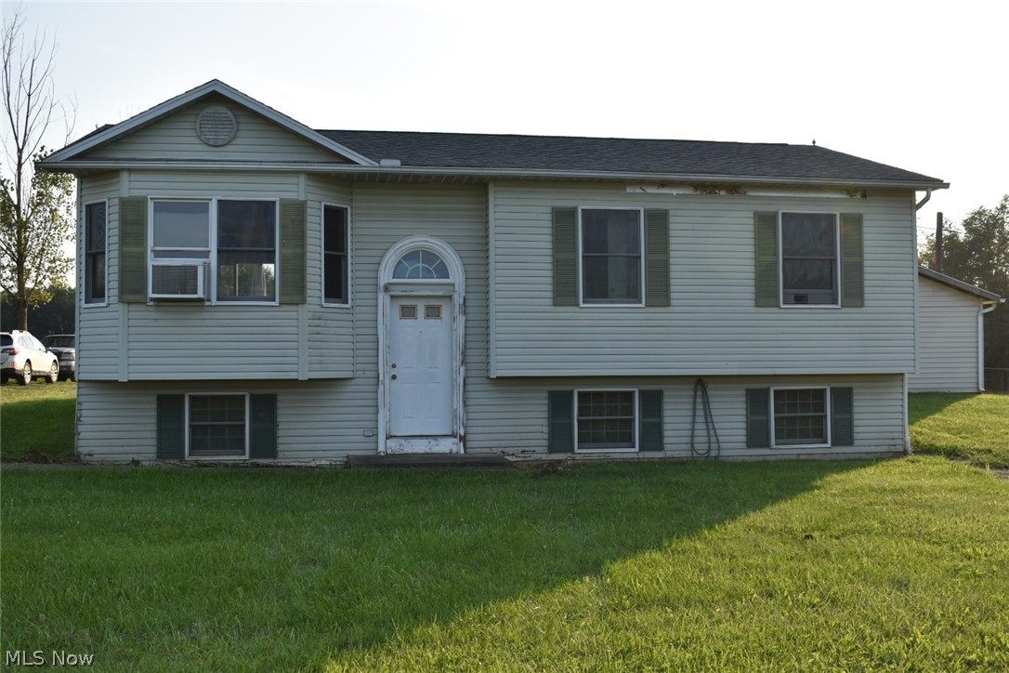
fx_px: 1051
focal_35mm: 38
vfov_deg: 35.5
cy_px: 336
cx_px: 504
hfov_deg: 51.3
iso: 100
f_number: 7.1
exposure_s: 1/200
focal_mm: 25
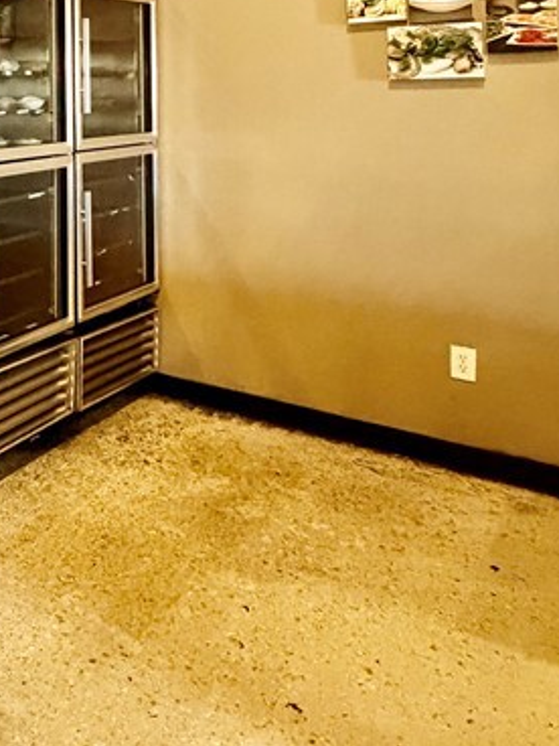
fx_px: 840
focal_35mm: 39
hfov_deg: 31.6
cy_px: 99
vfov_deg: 44.3
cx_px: -91
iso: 1000
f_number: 2.2
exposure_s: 1/60
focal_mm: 2.22
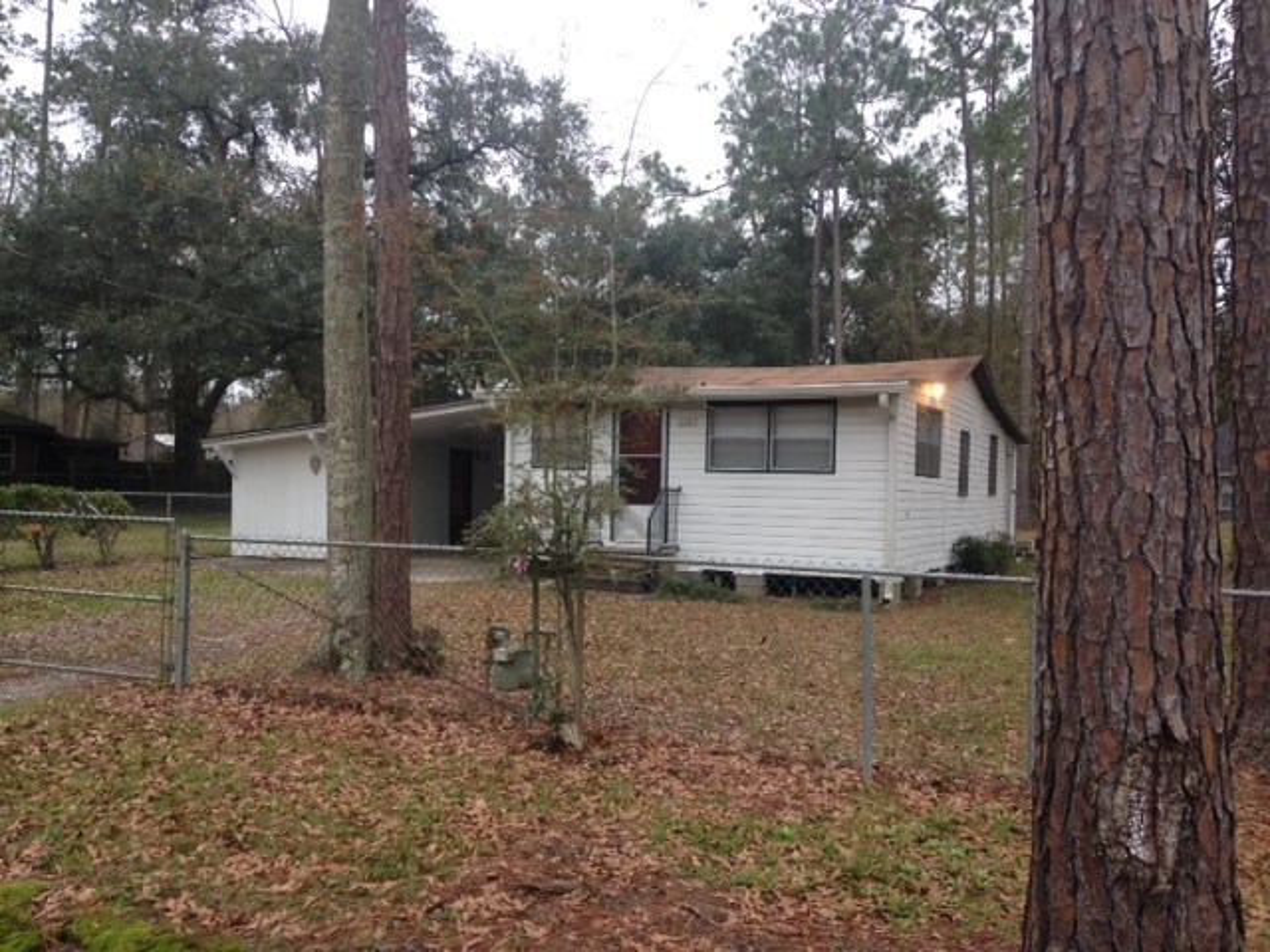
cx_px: 635
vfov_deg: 42.9
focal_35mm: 33
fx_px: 1211
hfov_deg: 55.4
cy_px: 476
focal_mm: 4.12
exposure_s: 1/123
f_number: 2.4
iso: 50
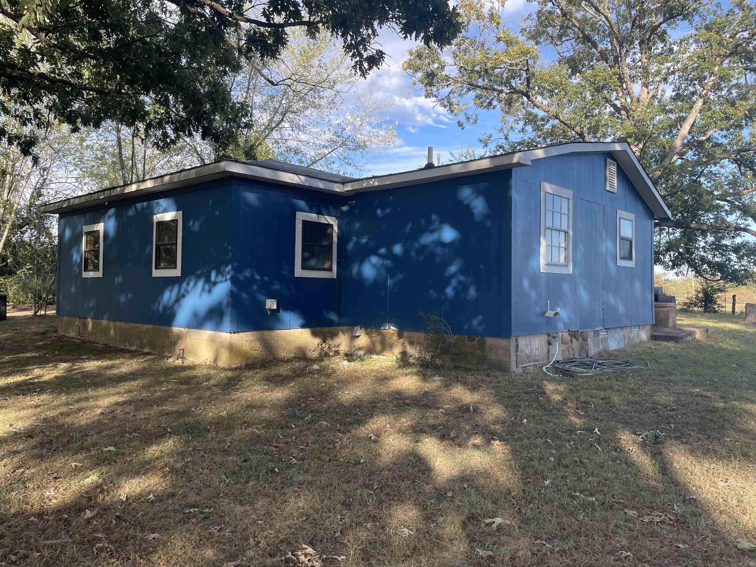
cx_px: 378
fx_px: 568
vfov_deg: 53.1
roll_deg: -1.1
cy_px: 284
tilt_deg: +0.1
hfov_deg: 67.3
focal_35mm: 26
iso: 32
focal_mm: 4.2
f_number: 1.6
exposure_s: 1/703
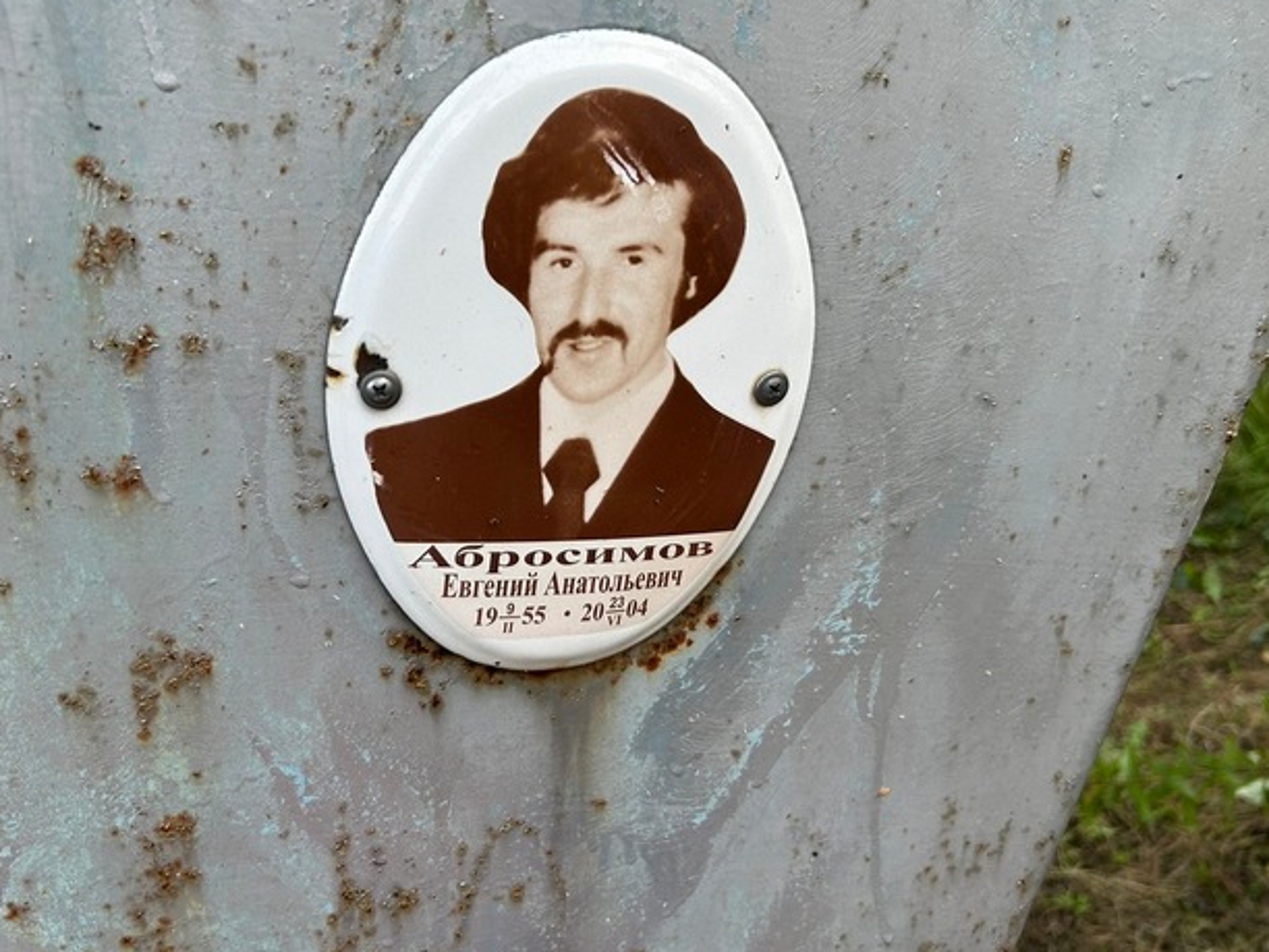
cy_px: 415
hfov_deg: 53.9
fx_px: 1246
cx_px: 579
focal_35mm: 34
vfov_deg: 41.7
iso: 50
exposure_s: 1/808
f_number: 1.5
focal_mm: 5.7
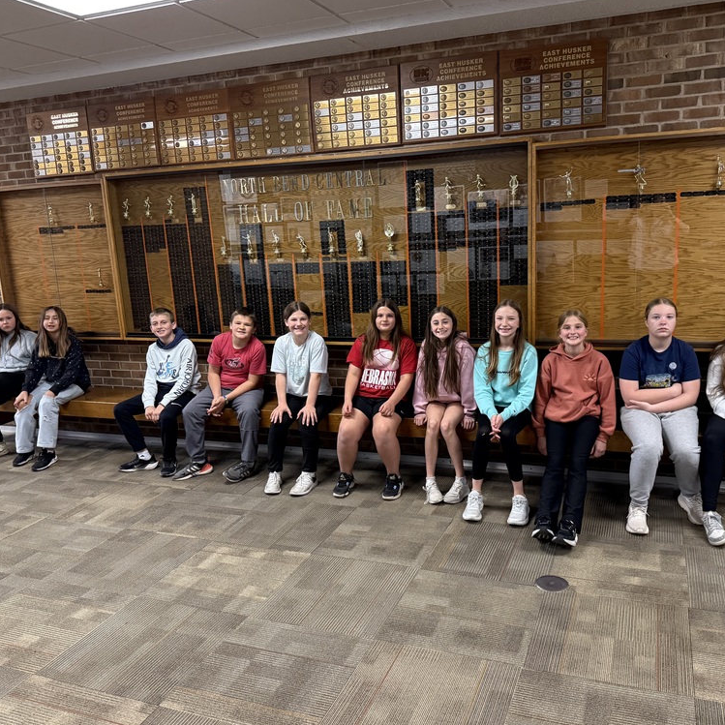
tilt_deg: -8.2
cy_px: 361
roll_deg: +0.9
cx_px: 393
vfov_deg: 55.6
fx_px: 687
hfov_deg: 55.6
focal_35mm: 29
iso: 400
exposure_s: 1/60
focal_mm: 6.76
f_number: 1.78
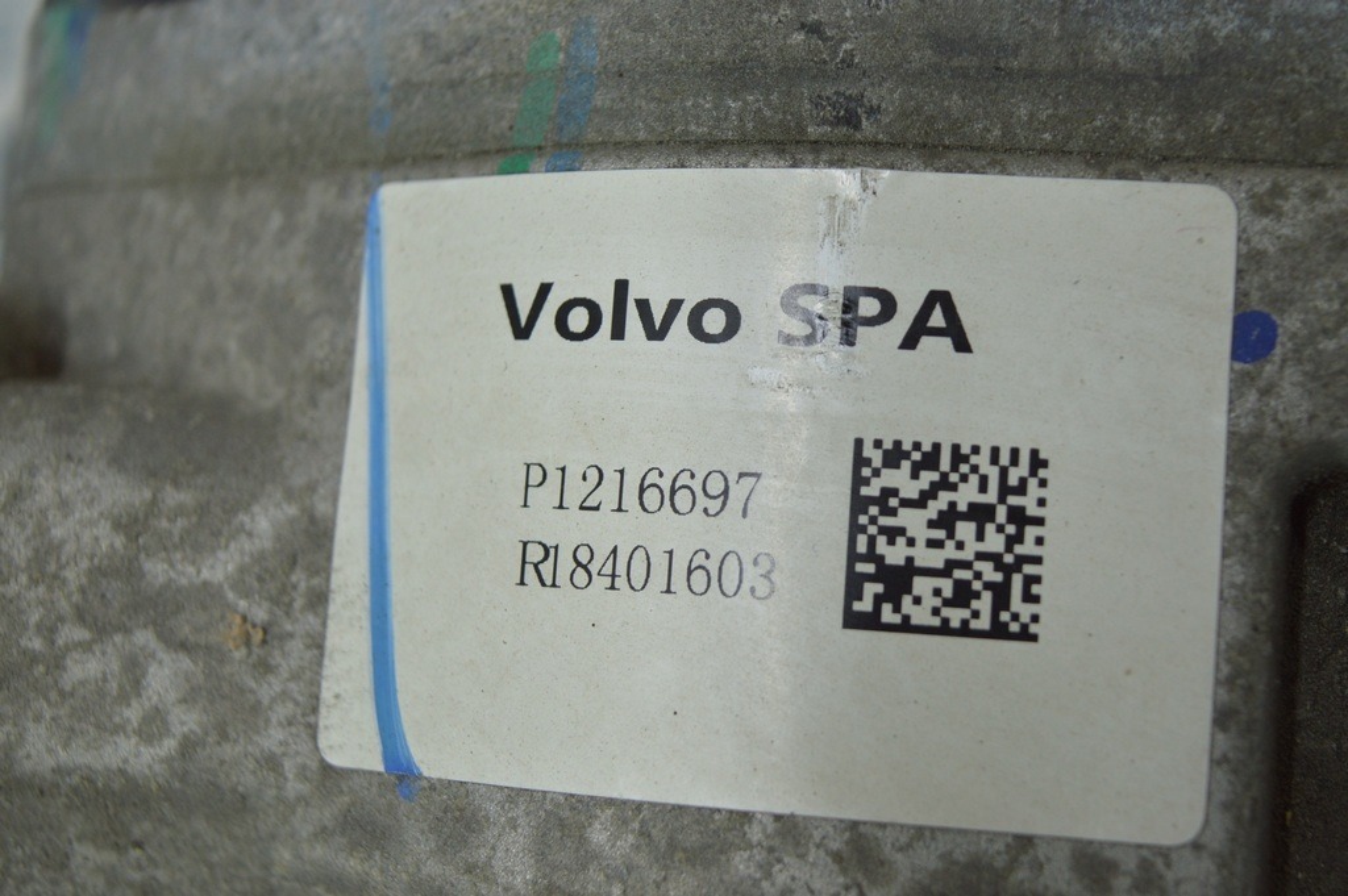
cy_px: 448
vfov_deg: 22.6
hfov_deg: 33.4
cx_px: 674
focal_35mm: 60
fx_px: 2245
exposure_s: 1/50
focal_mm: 40
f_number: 5
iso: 400
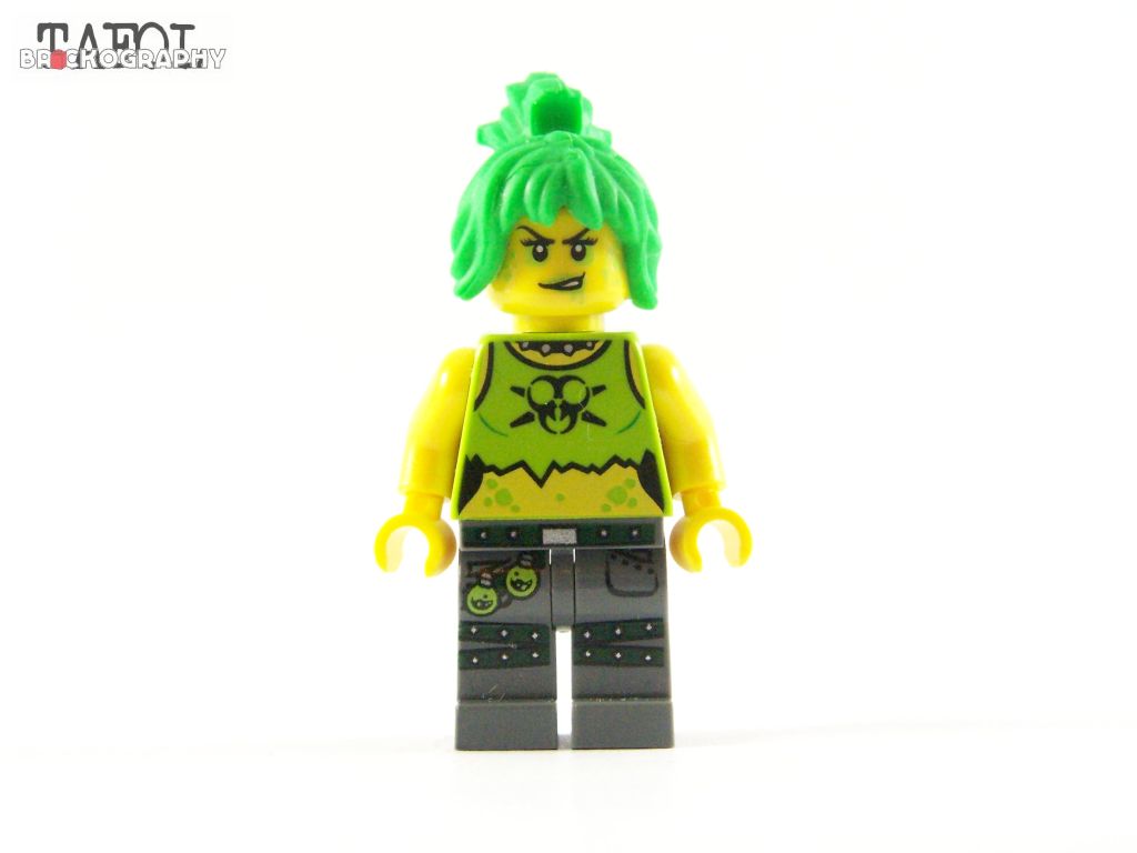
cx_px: 568
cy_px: 426
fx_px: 3449
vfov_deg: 14.1
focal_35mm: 105
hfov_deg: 18.7
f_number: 4
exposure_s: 1/60
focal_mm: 17.5
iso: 400
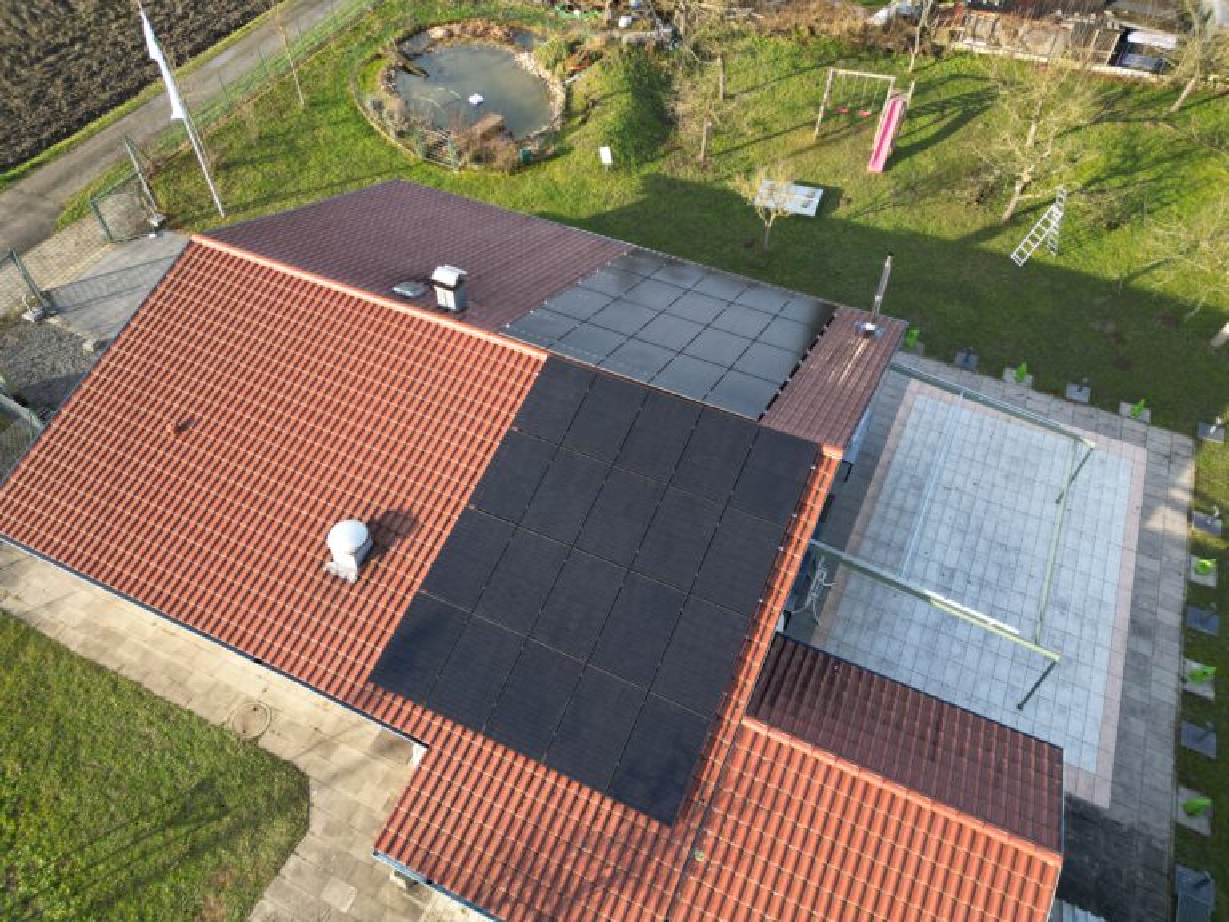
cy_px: 461
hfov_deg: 71.6
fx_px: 852
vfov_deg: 56.8
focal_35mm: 24
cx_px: 614
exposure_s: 1/500
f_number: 1.7
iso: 110
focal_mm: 6.72
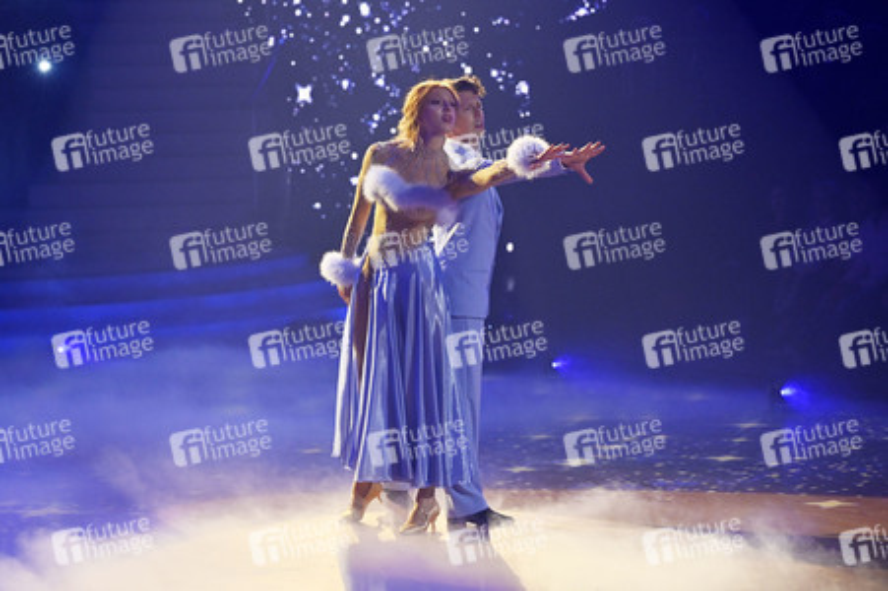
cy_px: 296
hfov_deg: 16.4
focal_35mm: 125
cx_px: 444
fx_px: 3081
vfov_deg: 11.0
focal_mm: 125
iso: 1600
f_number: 4.5
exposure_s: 1/500
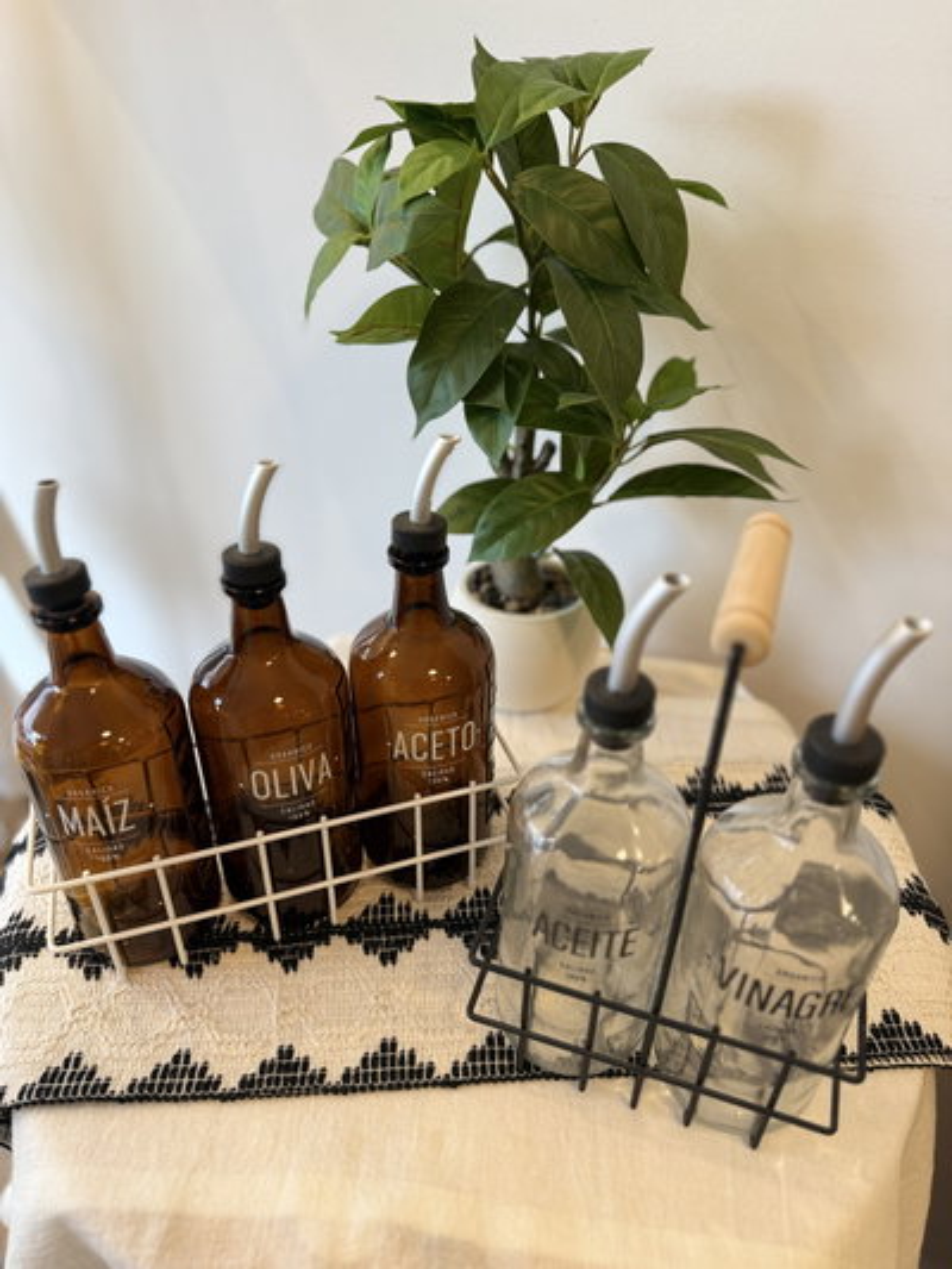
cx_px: 476
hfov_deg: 56.8
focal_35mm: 24
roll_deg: -1.4
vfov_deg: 71.6
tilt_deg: -33.8
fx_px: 880
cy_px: 634
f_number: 1.78
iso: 125
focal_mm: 6.76
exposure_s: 1/121
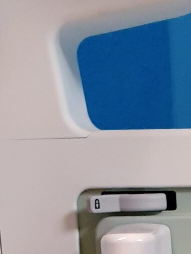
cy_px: 446
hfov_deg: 10.9
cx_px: 289
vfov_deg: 13.6
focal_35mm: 131
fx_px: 964
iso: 320
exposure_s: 1/50
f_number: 2.4
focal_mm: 4.3
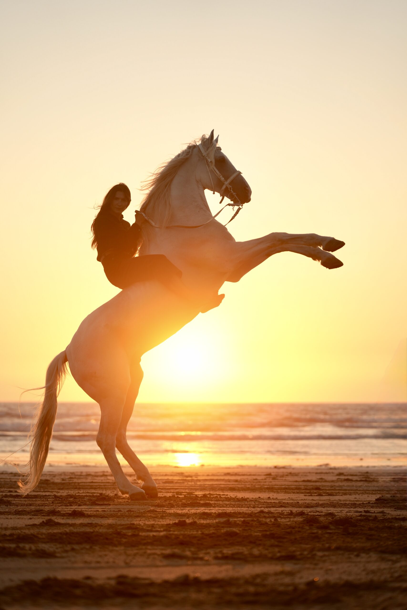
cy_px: 305
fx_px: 1577
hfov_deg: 14.7
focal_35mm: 93
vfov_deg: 21.9
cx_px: 204
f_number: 2.8
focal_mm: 93
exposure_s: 1/800
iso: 200
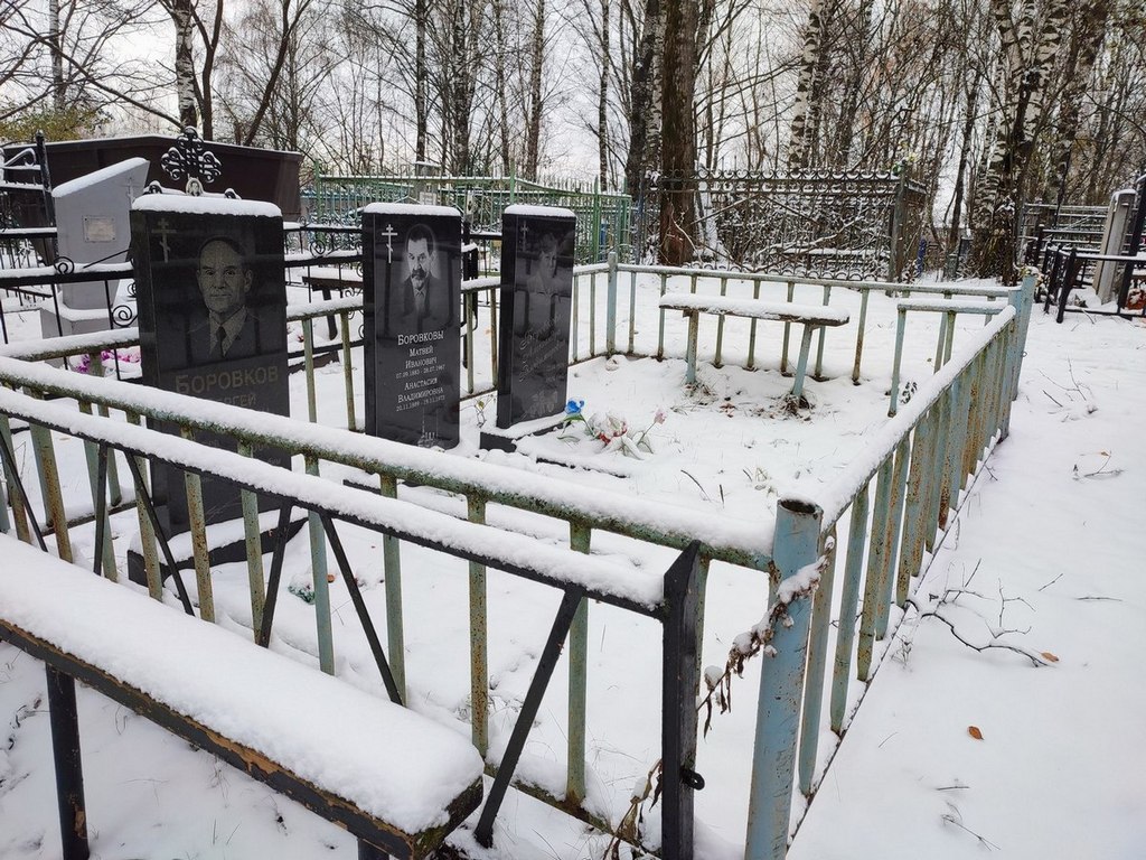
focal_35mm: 25
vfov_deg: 54.9
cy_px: 430
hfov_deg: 69.4
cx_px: 573
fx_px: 828
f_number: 1.9
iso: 73
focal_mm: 6.04
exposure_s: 1/100
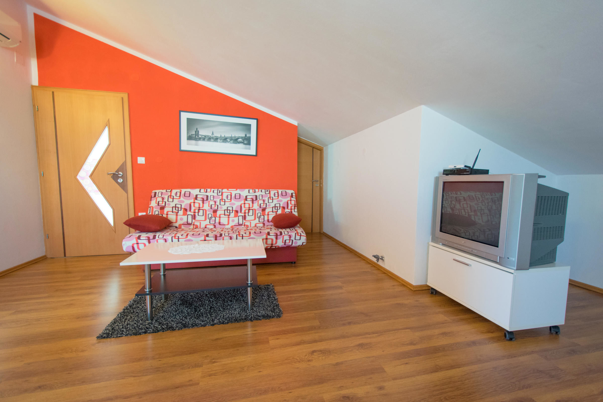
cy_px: 201
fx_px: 251
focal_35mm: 15
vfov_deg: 77.3
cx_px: 302
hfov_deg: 100.4
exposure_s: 1/60
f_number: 3.5
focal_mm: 10
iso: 800
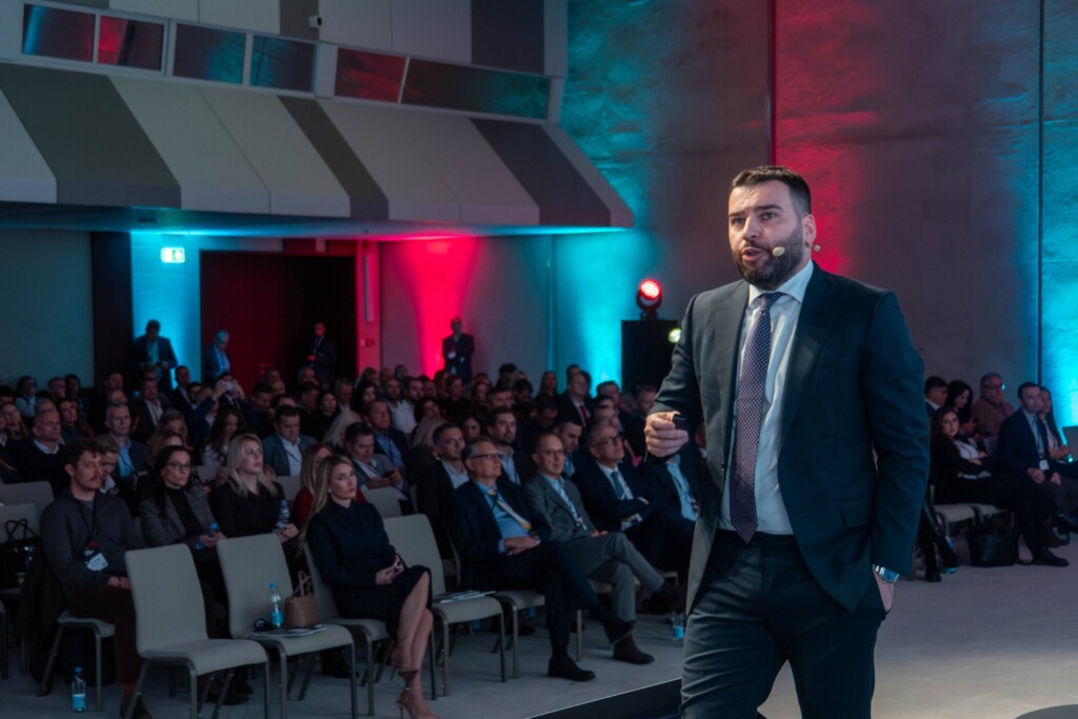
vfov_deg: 24.6
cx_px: 539
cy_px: 360
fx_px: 1647
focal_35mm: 55
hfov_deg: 36.2
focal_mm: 37
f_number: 4.5
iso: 4000
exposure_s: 1/160
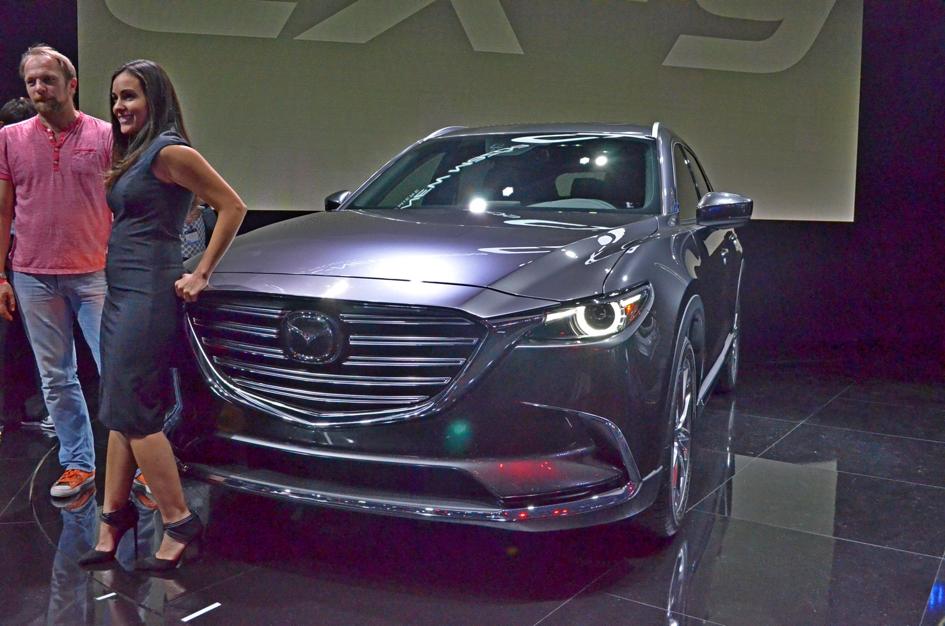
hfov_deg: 57.3
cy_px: 313
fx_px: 864
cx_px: 472
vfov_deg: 39.8
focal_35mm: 33
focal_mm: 22
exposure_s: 1/200
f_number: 7.1
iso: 4000
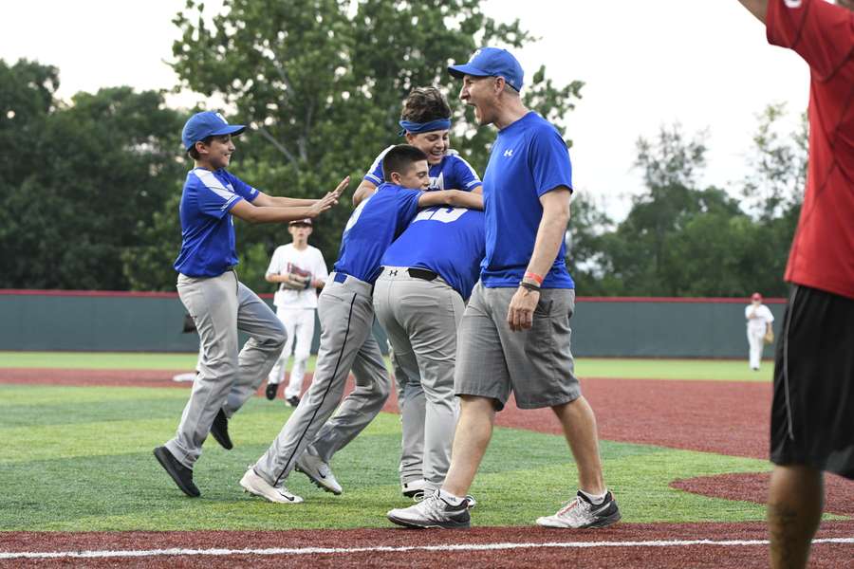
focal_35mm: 105
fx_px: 2491
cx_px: 427
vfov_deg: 13.0
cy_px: 284
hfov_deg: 19.5
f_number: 3.2
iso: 2000
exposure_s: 1/500
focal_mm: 70
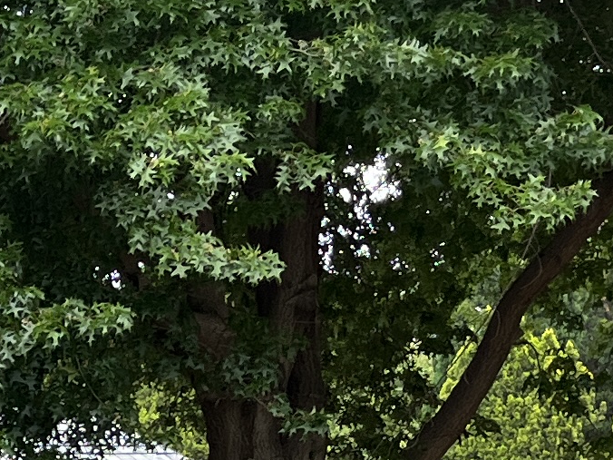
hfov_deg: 11.6
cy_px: 827
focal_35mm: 155
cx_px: -558
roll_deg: -0.3
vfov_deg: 9.1
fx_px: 2745
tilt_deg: -6.9
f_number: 1.6
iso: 50
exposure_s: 1/649
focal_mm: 5.1
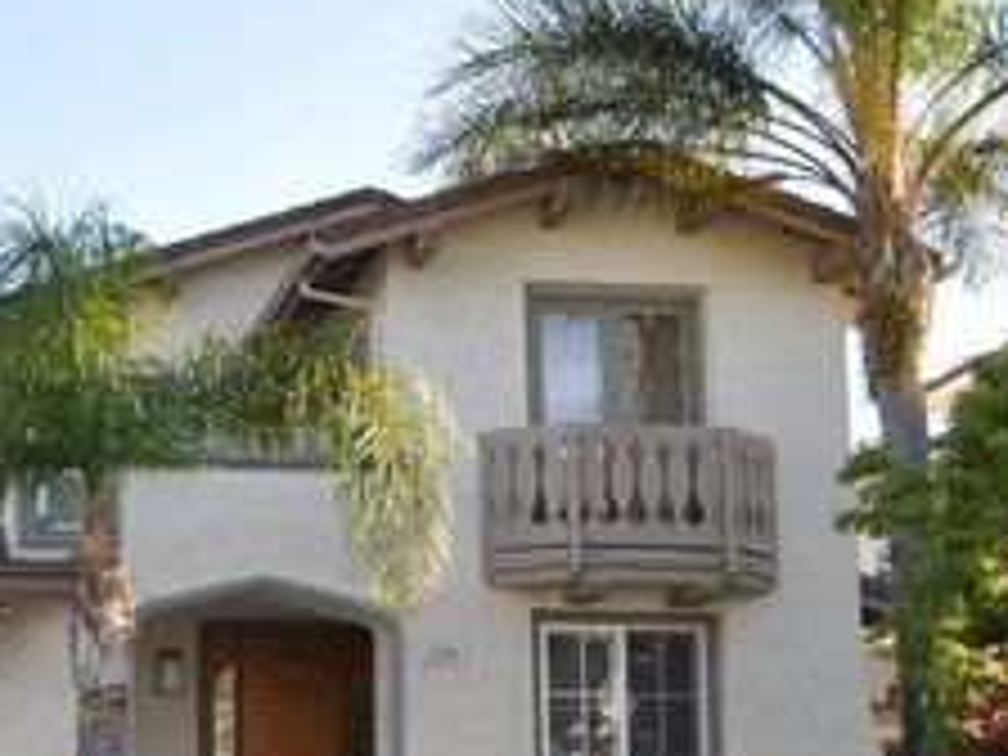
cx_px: -36
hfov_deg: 30.5
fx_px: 1689
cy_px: 562
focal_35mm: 58
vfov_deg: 25.0
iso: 200
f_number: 6.3
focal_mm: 18
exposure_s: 1/200
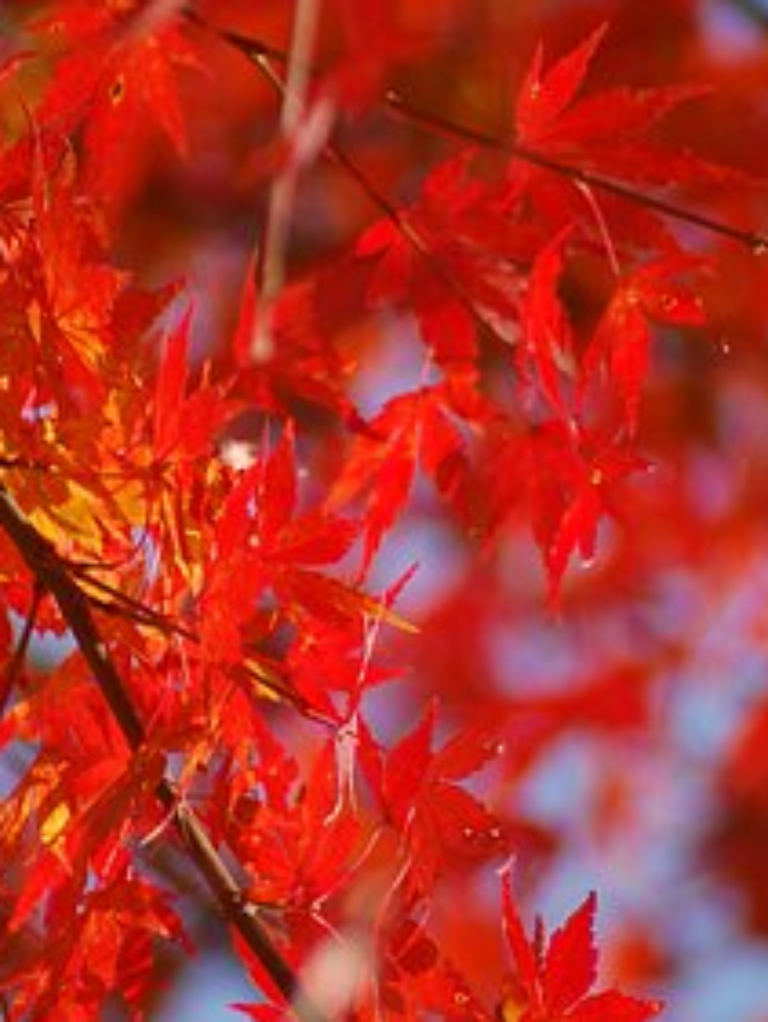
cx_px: 298
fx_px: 13982
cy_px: 553
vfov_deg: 4.2
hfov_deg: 3.1
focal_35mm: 473
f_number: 4.8
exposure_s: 1/1250
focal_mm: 180
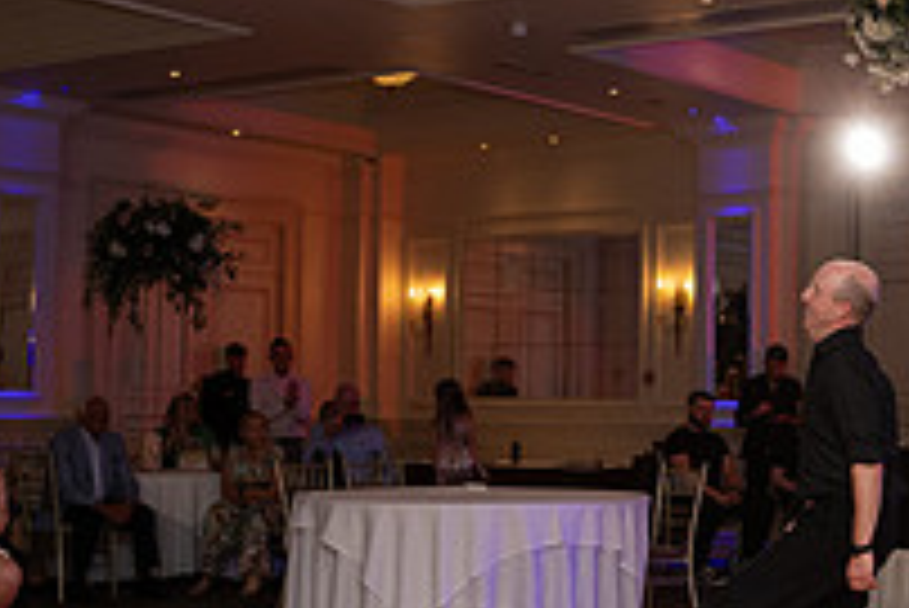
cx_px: 824
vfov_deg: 19.7
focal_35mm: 69
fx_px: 1743
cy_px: 403
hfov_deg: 28.1
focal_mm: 24
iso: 500
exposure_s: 1/160
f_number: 3.5
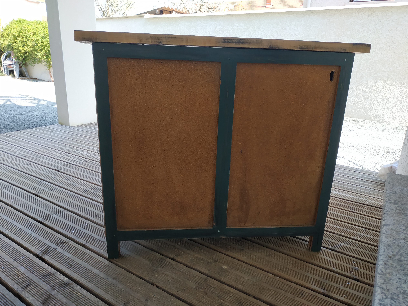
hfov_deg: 71.6
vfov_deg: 56.8
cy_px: 153
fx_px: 283
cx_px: 204
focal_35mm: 24
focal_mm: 3.94
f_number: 1.9
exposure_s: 1/397
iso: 250
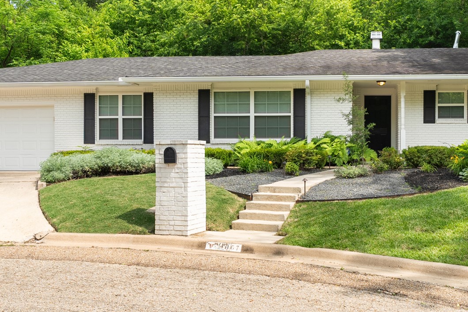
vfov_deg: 32.6
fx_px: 533
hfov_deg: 46.6
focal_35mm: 41
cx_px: 317
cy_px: 161
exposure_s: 1/160
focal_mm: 20
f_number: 9
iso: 320
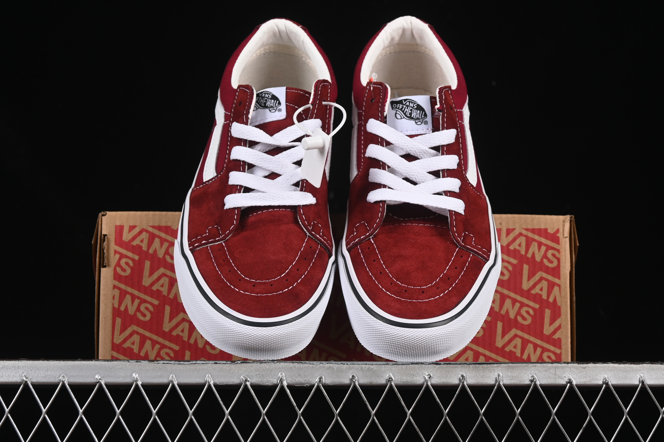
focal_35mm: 75
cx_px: 332
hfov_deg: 27.0
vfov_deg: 18.2
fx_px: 1383
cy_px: 221
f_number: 8
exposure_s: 1/80
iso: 160
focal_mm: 50
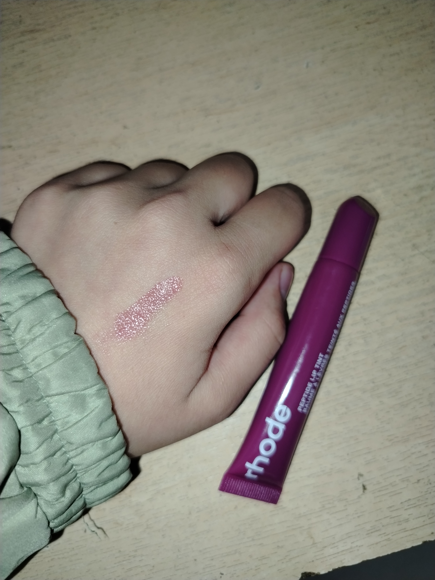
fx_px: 402
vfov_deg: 71.6
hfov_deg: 56.8
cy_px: 290
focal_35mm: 24
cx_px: 218
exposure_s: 1/100
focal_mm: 5.25
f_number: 1.75
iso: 1481
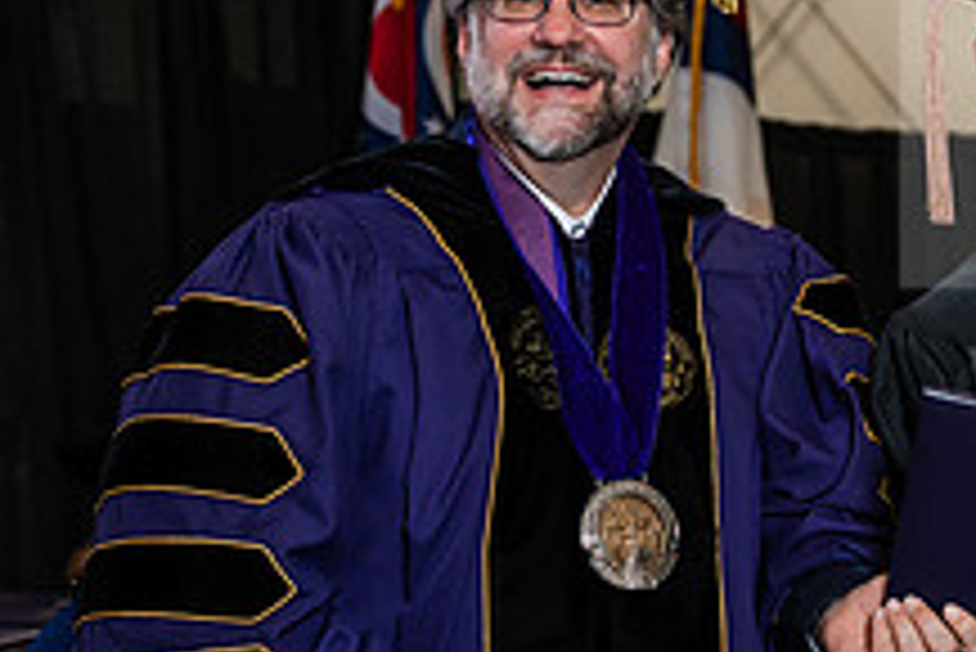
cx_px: 765
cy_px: 456
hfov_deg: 12.8
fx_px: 4341
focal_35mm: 160
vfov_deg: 8.6
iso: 1250
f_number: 5
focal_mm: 60
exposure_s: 1/200
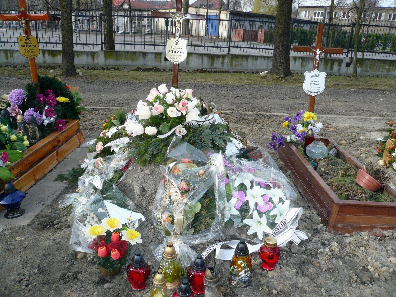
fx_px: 320
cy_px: 148
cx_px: 198
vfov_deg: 49.7
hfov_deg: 63.4
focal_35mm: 28
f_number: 2.8
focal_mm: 4.6
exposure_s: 1/400
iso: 100
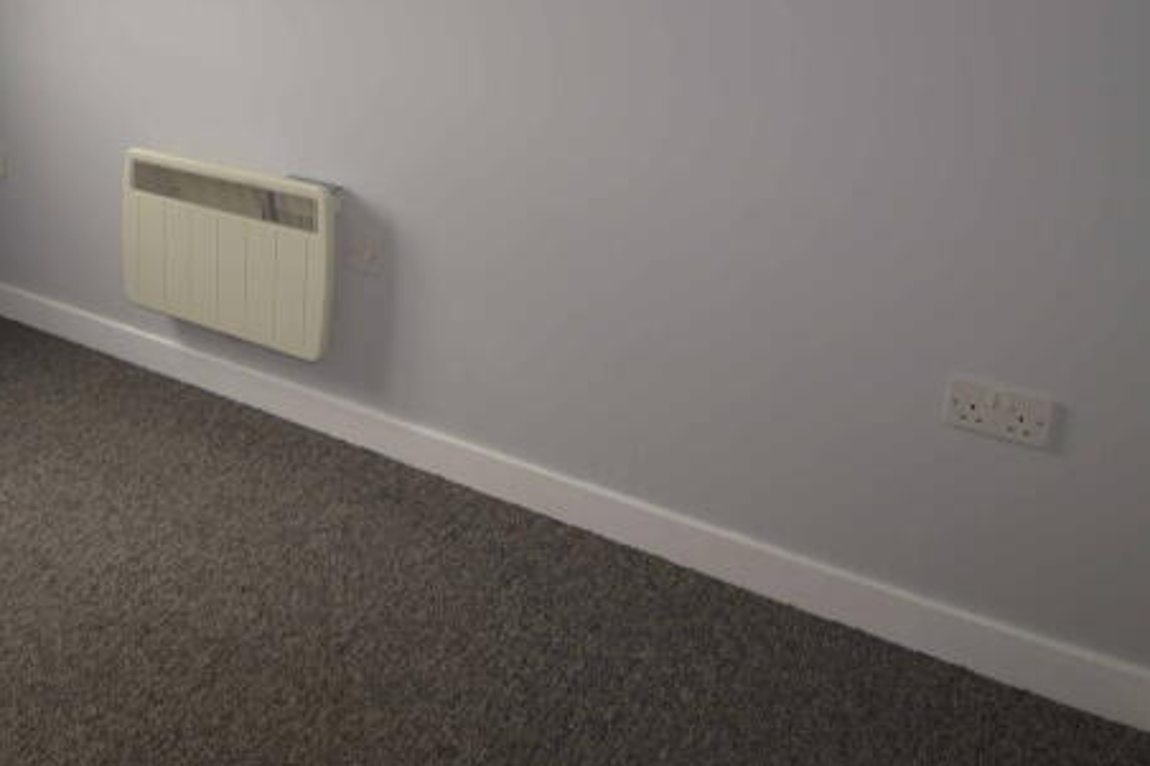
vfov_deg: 36.3
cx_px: 160
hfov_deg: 50.8
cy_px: 70
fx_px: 1086
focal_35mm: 34
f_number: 4.5
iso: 280
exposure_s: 1/60
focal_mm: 10
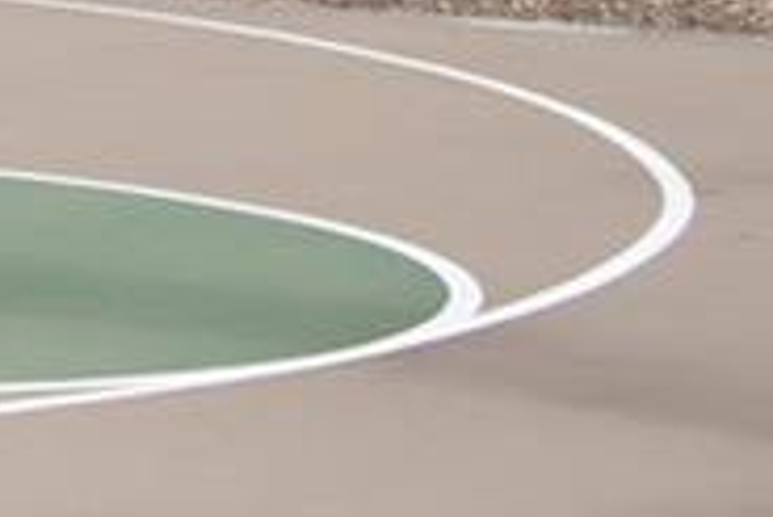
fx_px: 5195
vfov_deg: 5.6
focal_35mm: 242
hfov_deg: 7.9
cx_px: -1042
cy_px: -570
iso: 200
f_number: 5.6
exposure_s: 1/1000
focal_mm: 29
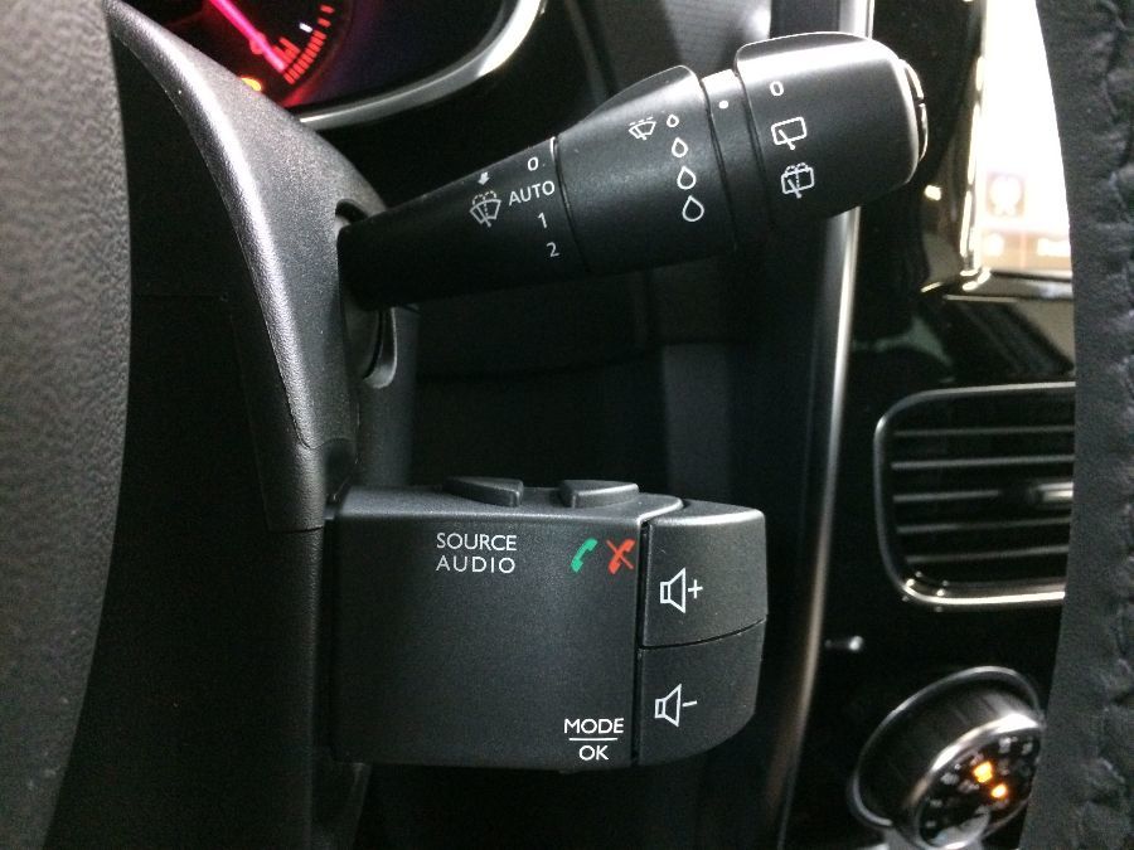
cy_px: 425
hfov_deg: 61.7
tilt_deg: -28.2
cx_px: 567
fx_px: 950
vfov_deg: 48.2
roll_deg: -10.0
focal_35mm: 29
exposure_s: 1/17
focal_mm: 4.15
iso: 500
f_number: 2.2
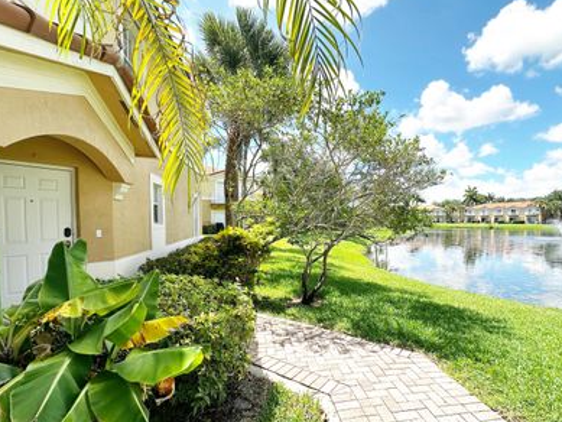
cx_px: 306
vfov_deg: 71.4
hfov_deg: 87.5
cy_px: 232
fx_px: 292
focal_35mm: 18
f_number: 2.2
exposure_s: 1/1159
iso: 40
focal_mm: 2.22
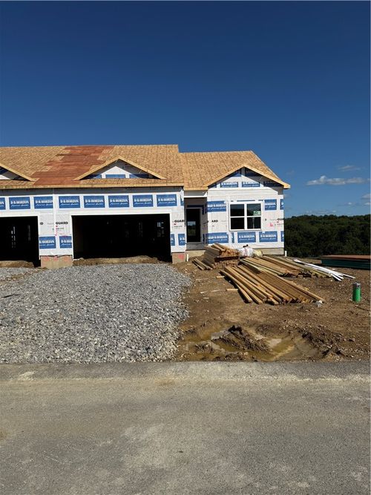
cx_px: 186
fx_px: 343
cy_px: 248
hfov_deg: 56.8
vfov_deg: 71.6
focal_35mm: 24
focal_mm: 6.76
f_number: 1.78
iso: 80
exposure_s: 1/9091
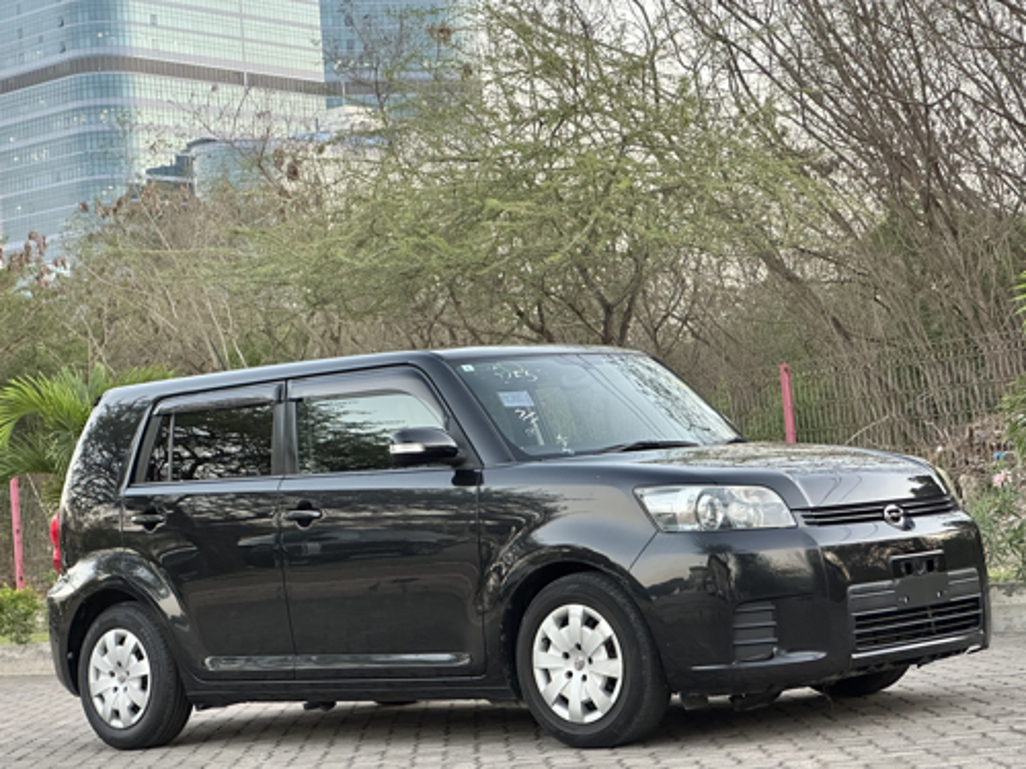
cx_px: 513
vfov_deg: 19.1
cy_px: 384
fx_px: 2282
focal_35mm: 77
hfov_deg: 25.3
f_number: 2.8
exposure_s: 1/60
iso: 320
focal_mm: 9
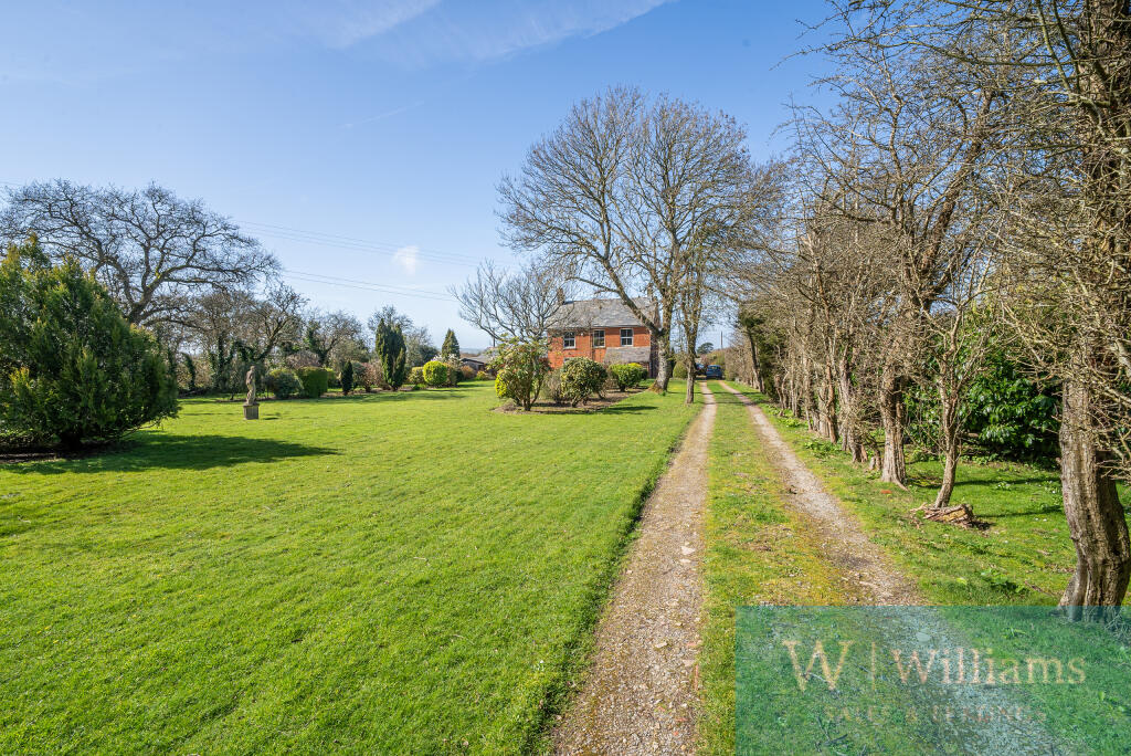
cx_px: 566
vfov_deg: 73.8
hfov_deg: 96.7
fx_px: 503
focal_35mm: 16
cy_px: 378
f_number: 9
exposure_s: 1/125
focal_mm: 16
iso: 80
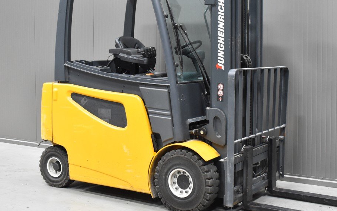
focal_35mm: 55
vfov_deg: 23.6
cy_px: 81
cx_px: 193
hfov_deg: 37.0
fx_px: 502
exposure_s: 1/30
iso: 2000
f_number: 5.6
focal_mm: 27
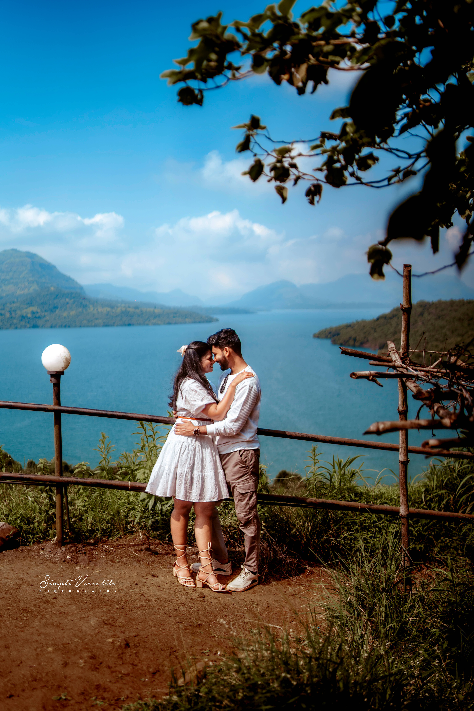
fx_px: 691
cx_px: 237
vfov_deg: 54.4
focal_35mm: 35
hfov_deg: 37.9
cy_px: 356
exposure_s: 1/6400
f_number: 1.4
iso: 100
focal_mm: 35
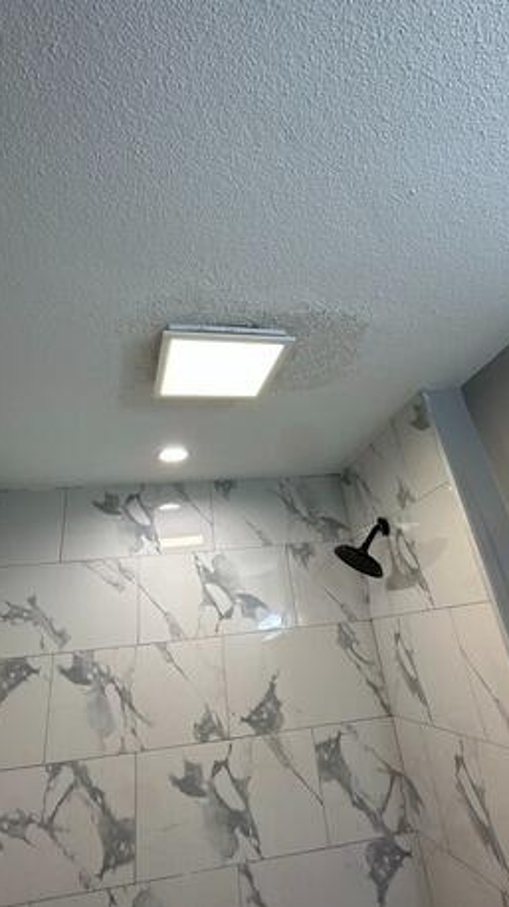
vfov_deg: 99.4
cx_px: 222
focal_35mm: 16
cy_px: 459
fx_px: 385
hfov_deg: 66.7
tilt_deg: +32.6
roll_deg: +5.4
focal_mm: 2.22
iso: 80
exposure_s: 1/120
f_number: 2.2
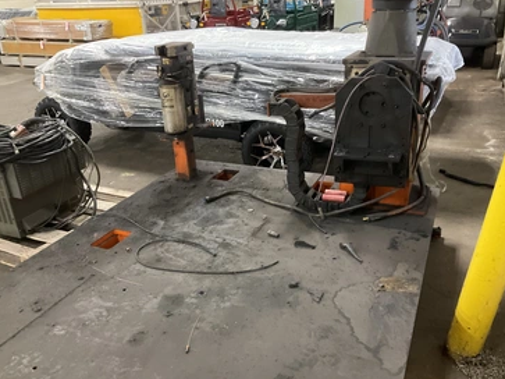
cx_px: 262
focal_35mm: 32
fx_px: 467
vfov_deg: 44.1
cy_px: 206
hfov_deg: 56.8
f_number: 1.8
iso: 320
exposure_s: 1/30
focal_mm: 3
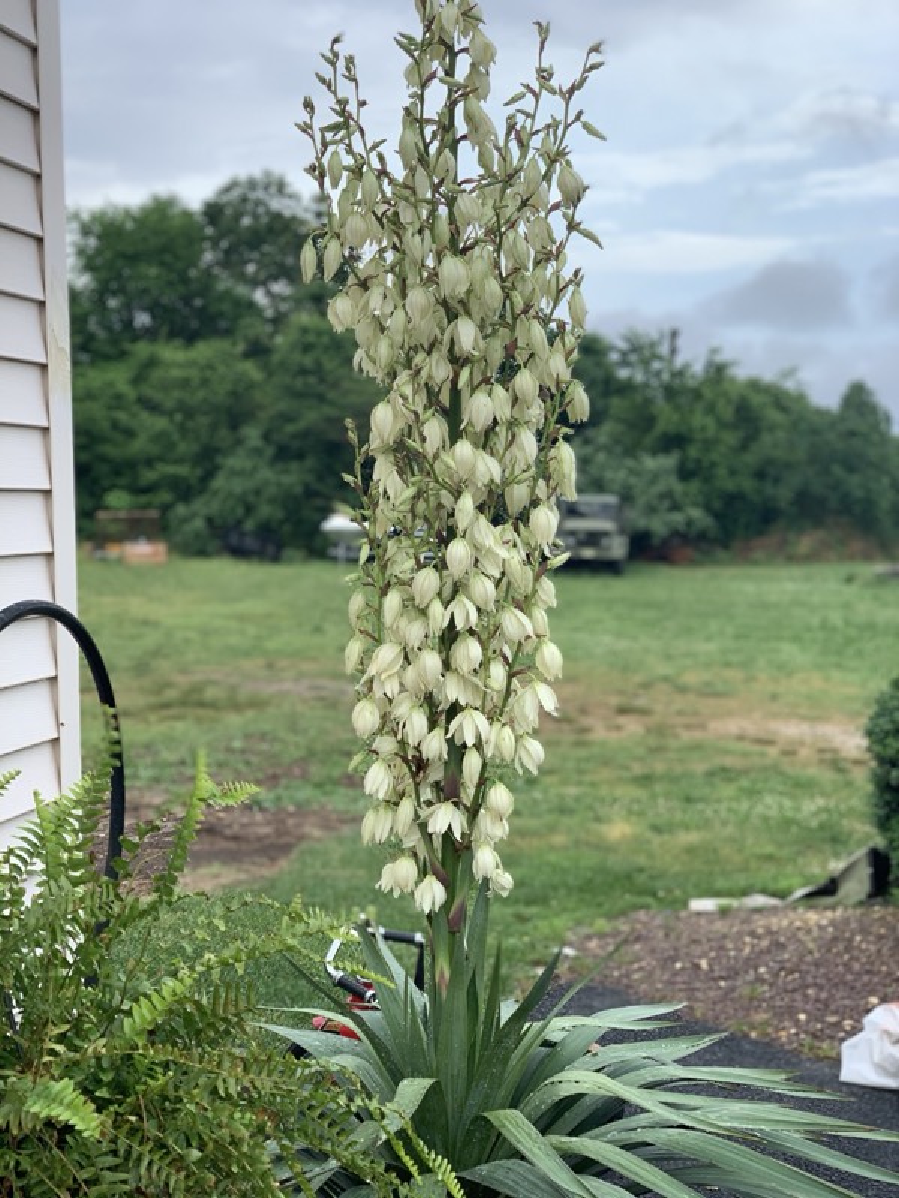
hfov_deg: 28.0
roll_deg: +1.0
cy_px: 599
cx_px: 450
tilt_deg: -2.6
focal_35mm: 52
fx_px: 1801
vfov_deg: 36.8
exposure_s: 1/345
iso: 16
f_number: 2.4
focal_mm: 6
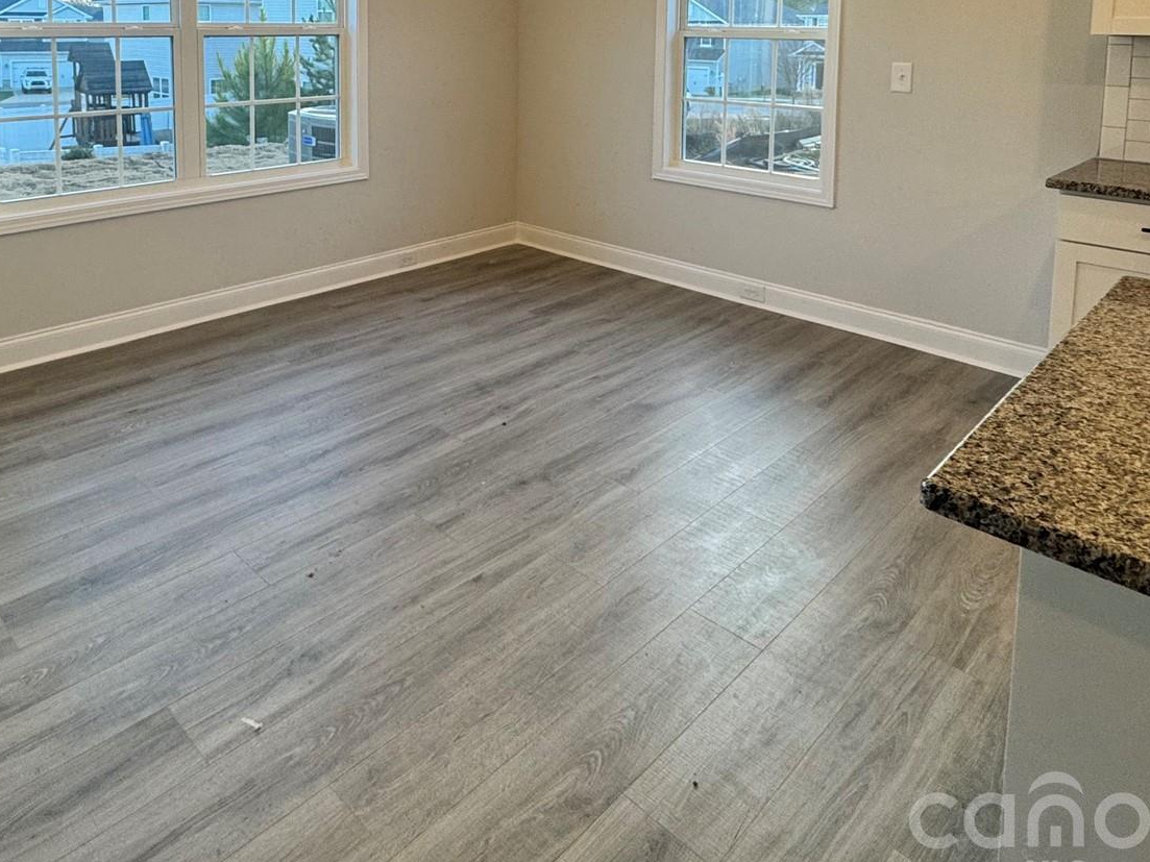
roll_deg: -0.5
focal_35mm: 26
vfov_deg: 48.0
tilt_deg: -5.0
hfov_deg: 66.8
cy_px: 99
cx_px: 469
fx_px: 864
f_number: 2.2
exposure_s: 1/120
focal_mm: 2.22
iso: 80
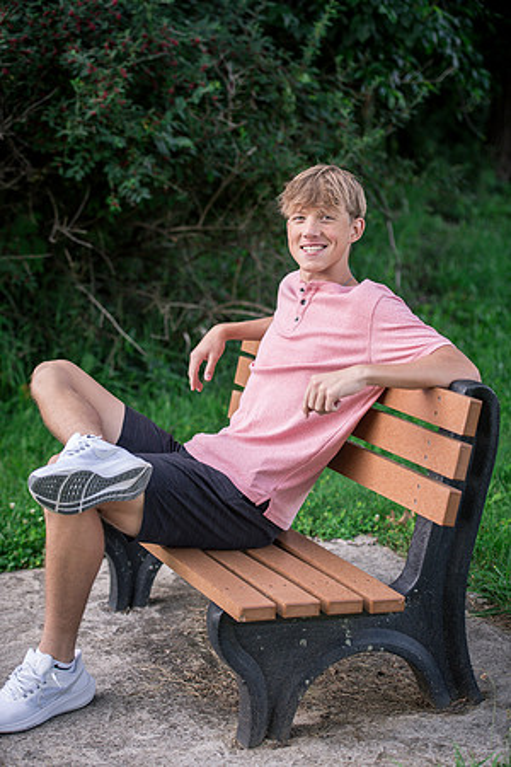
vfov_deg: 28.8
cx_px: 256
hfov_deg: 19.5
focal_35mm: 70
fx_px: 1490
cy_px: 384
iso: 800
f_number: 2.8
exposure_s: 1/800
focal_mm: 70
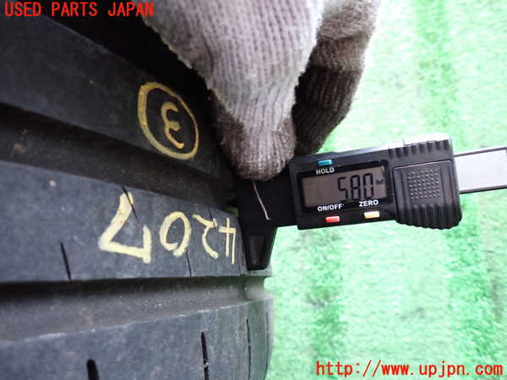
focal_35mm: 25
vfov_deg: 54.9
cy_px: 190
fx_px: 366
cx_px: 254
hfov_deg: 69.4
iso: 500
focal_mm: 4.5
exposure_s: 1/30
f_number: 2
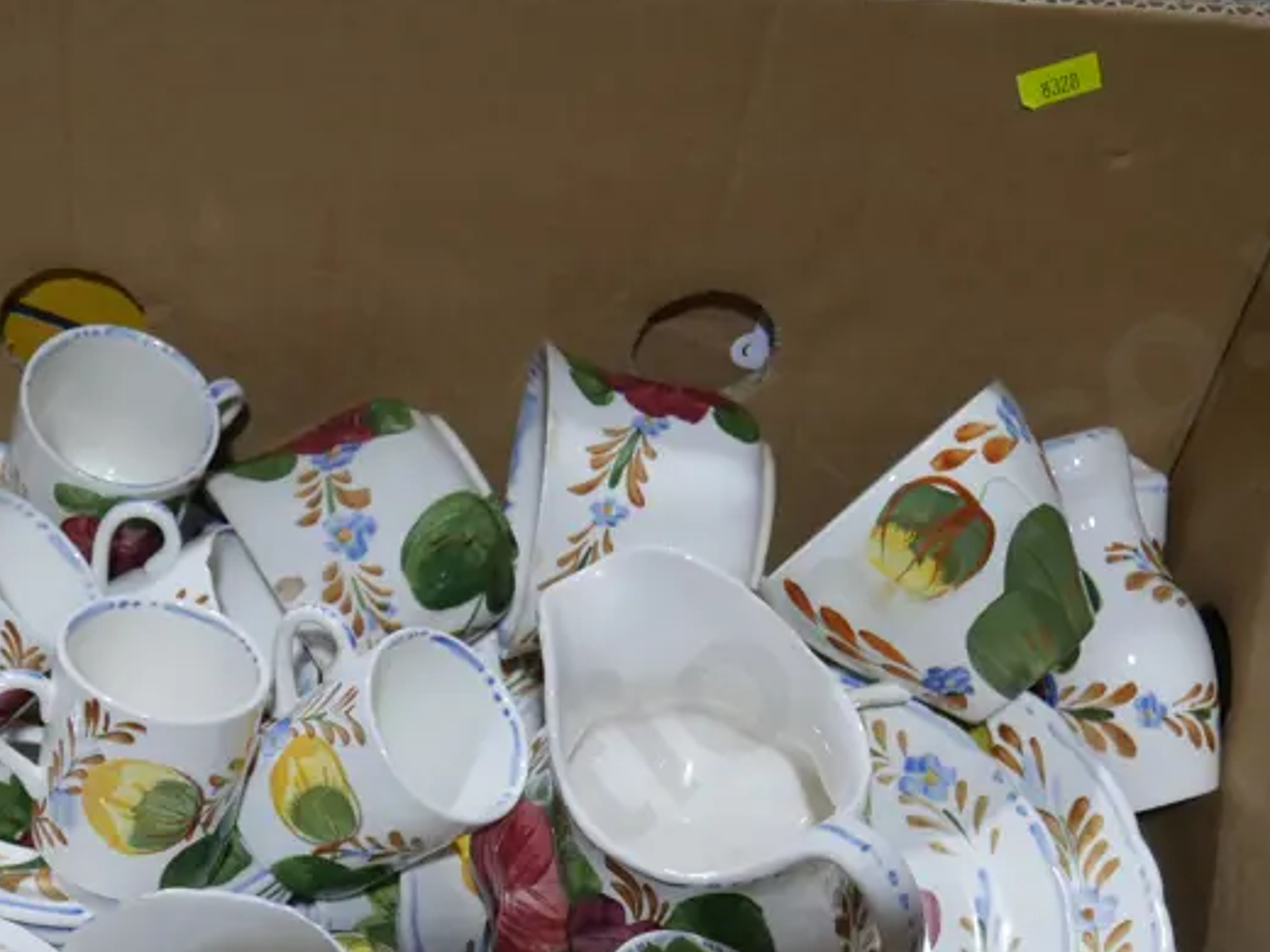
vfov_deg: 21.3
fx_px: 2458
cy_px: 914
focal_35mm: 67
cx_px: 440
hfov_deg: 28.8
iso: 200
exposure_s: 1/100
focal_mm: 17
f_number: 4
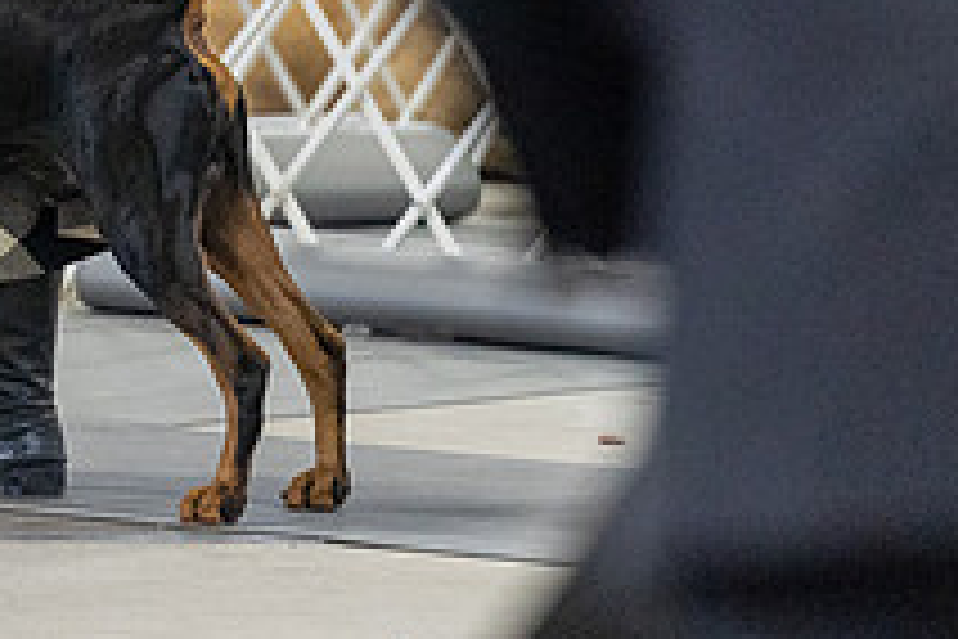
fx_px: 12586
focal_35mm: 473
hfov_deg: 4.3
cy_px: -164
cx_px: -328
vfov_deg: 2.9
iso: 6400
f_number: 3.5
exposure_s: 1/320
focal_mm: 174
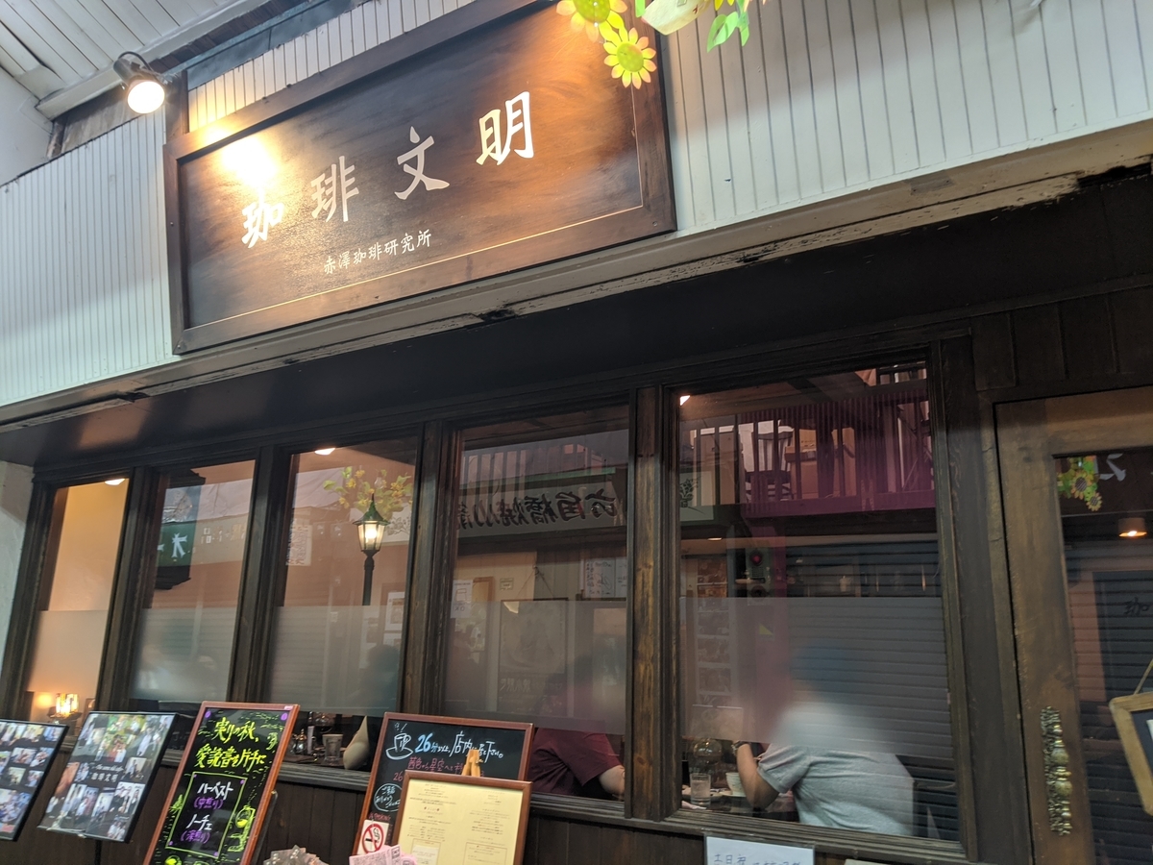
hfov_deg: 65.3
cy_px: 432
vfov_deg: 51.4
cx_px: 576
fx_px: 899
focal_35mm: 27
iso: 76
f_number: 1.8
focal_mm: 4.44
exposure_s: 1/25
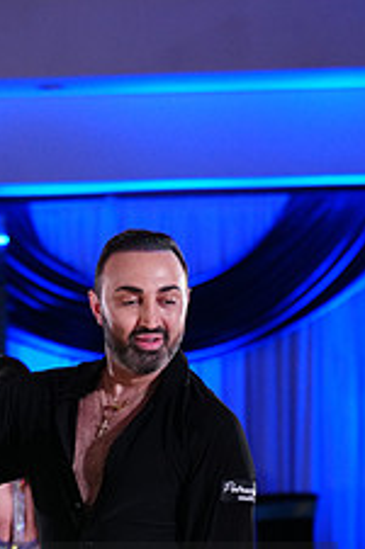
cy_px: 624
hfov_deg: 7.6
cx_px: 4
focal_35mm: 180
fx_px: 2746
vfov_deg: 11.3
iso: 2500
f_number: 2.8
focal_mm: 70
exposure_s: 1/500
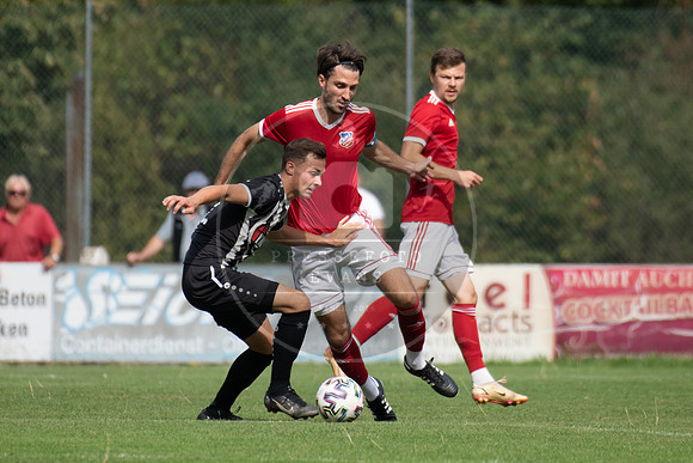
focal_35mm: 795
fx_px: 15304
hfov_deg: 2.6
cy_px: 162
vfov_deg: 1.7
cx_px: 342
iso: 280
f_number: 5.6
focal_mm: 450
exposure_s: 1/1600
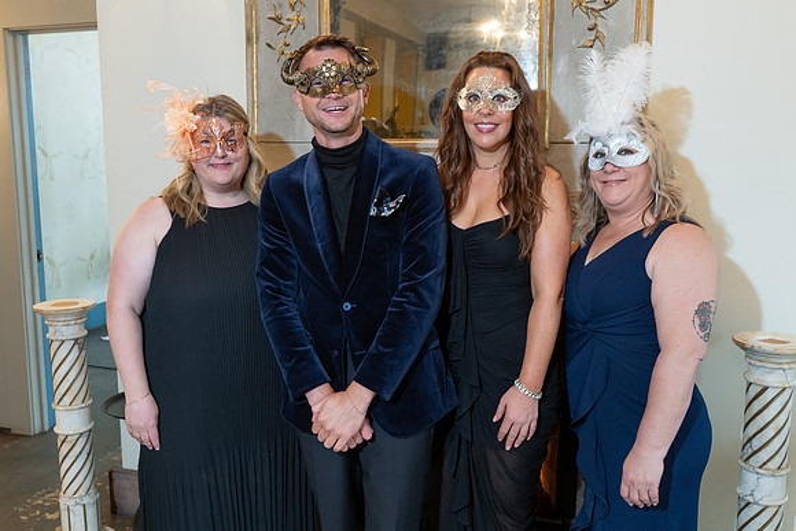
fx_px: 754
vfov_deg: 38.8
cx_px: 397
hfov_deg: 55.7
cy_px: 277
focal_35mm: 34
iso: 1250
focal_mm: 24
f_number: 4
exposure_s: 1/60
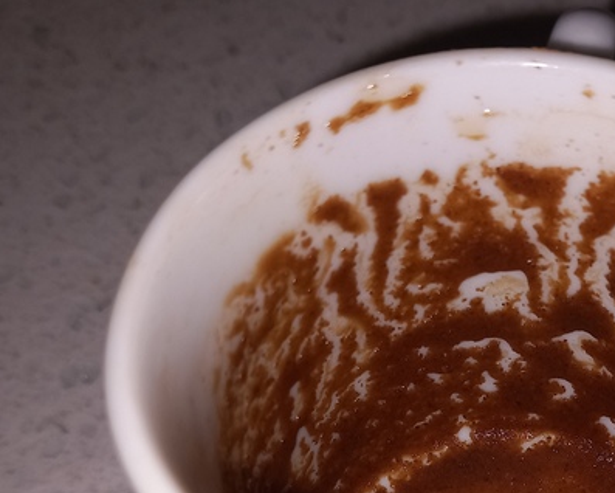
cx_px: 497
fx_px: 1111
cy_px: 471
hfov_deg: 30.2
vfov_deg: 24.1
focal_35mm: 61
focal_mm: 4
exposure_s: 1/100
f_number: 1.8
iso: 25
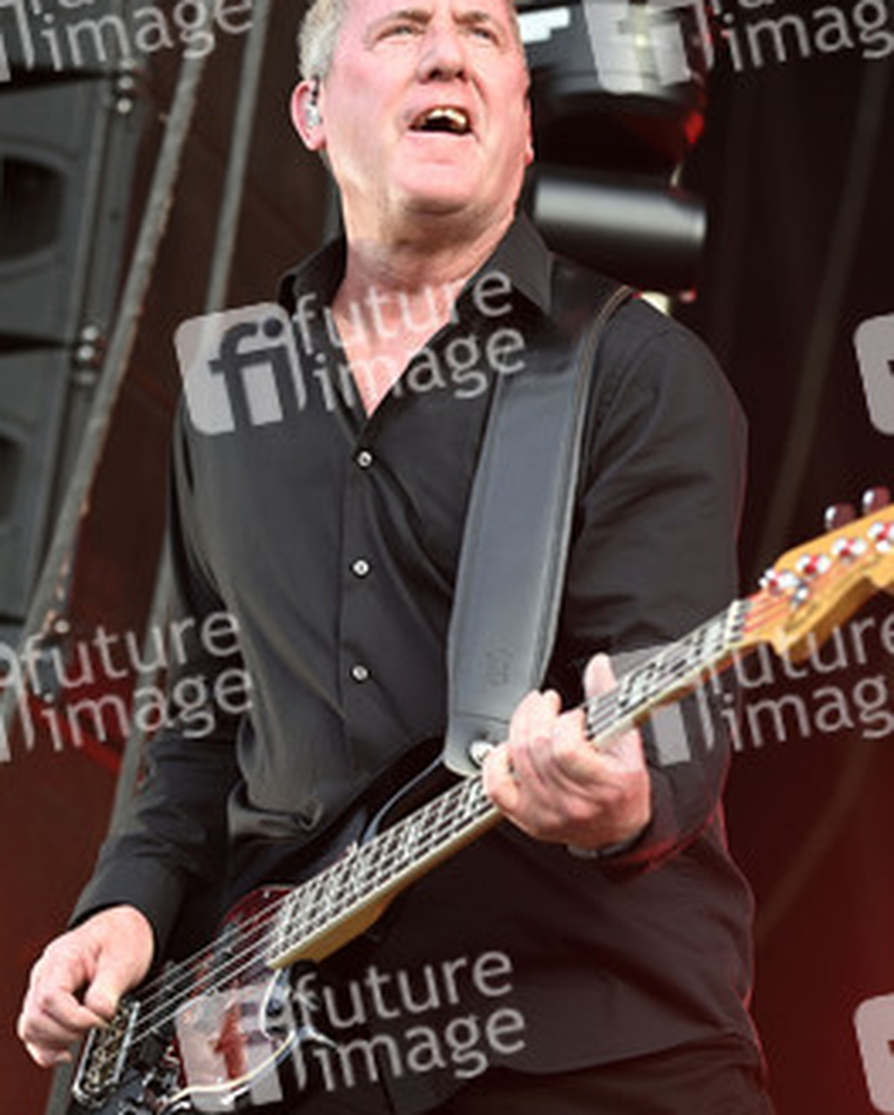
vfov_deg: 16.0
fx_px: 3963
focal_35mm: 120
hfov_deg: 12.9
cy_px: 524
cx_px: 449
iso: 320
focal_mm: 105
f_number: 3.2
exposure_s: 1/400
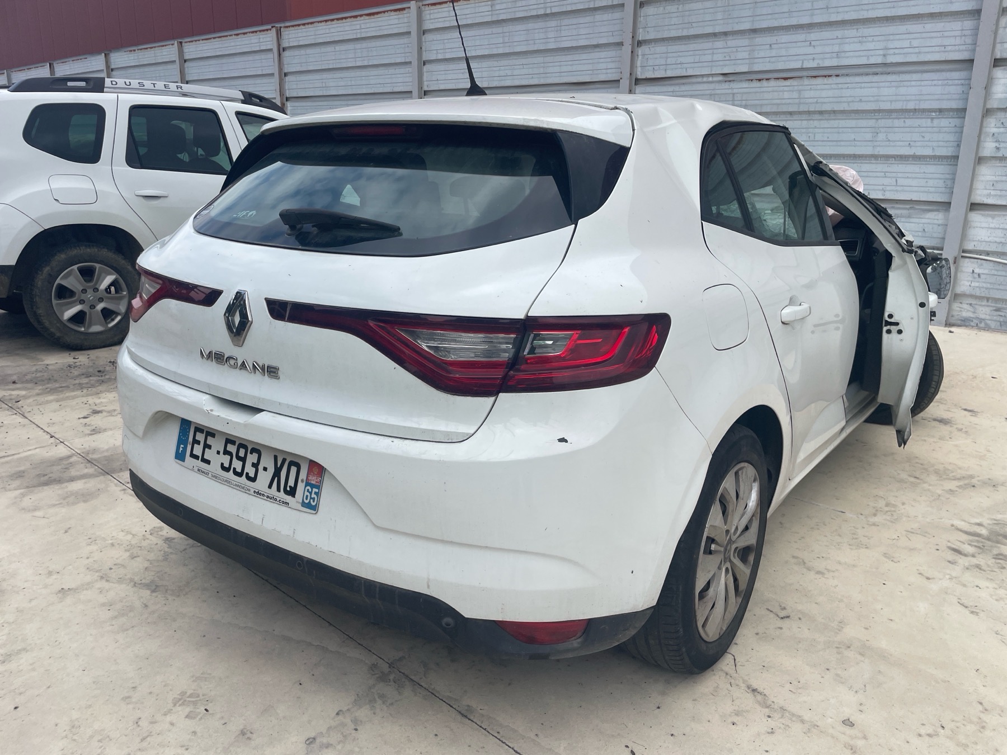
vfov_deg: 53.1
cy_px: 378
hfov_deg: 67.3
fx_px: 756
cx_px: 504
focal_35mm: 26
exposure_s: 1/2618
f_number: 1.6
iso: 32
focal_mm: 4.2
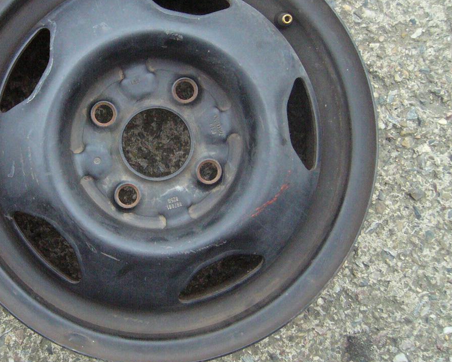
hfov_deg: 37.7
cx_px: 153
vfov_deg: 30.8
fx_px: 656
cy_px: 141
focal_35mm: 49
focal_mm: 5.8
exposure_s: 1/250
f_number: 2.8
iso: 400
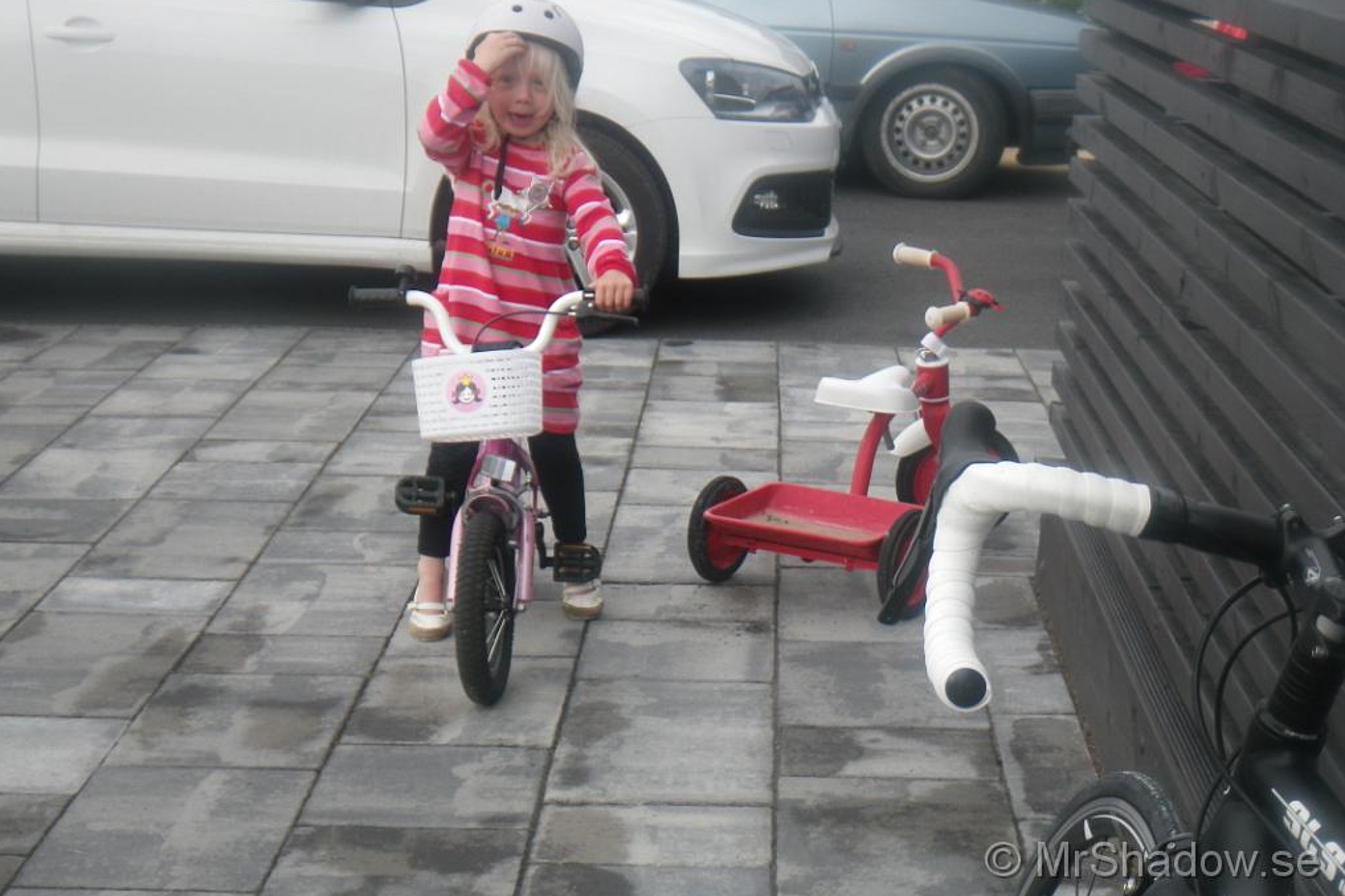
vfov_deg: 20.9
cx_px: 671
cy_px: 408
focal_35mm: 65
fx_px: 2428
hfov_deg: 31.0
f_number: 4.6
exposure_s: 1/160
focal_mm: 11.1
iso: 80
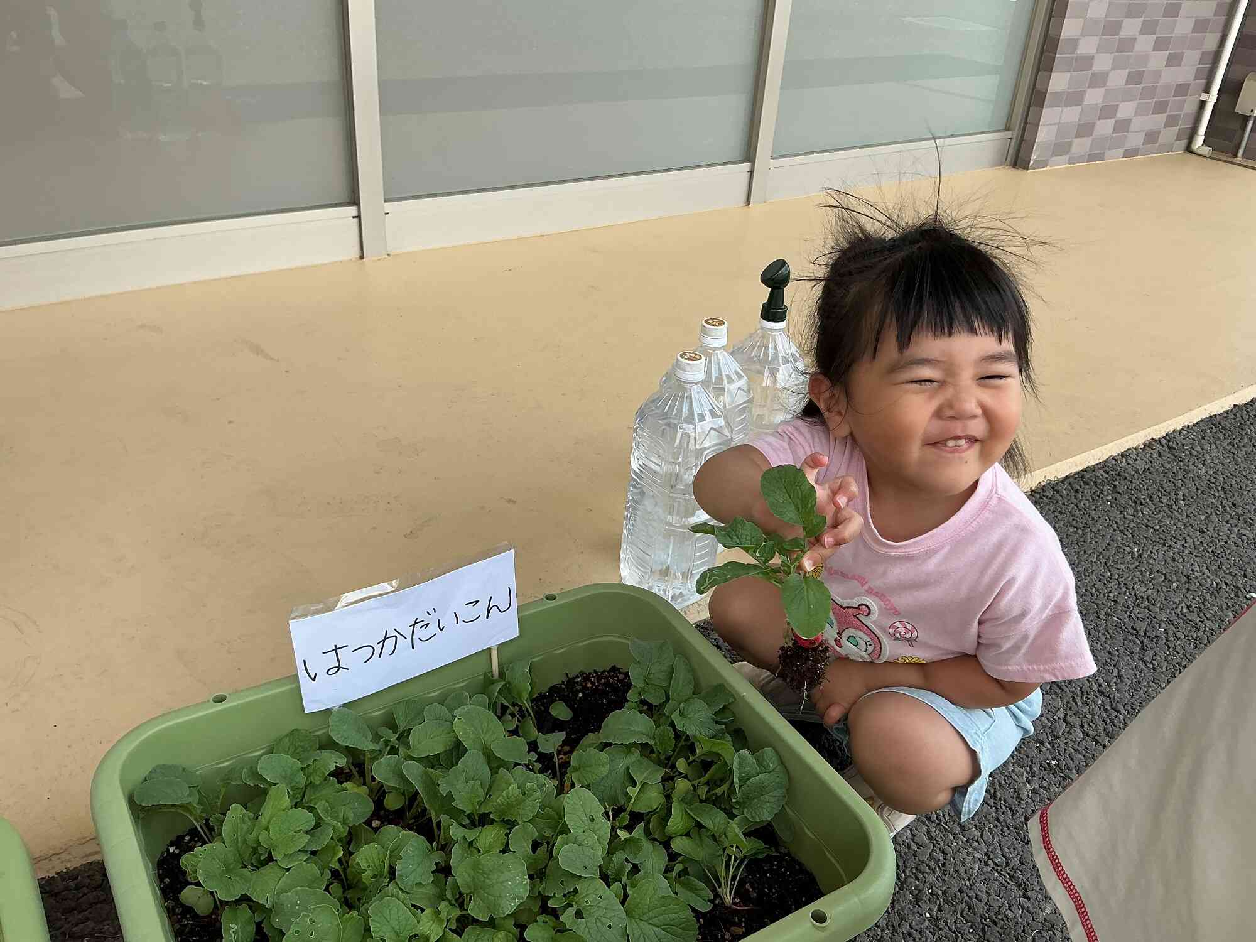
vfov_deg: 48.2
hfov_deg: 61.7
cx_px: 628
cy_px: 471
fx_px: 1052
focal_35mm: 29
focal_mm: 3
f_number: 1.8
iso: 25
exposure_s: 1/540
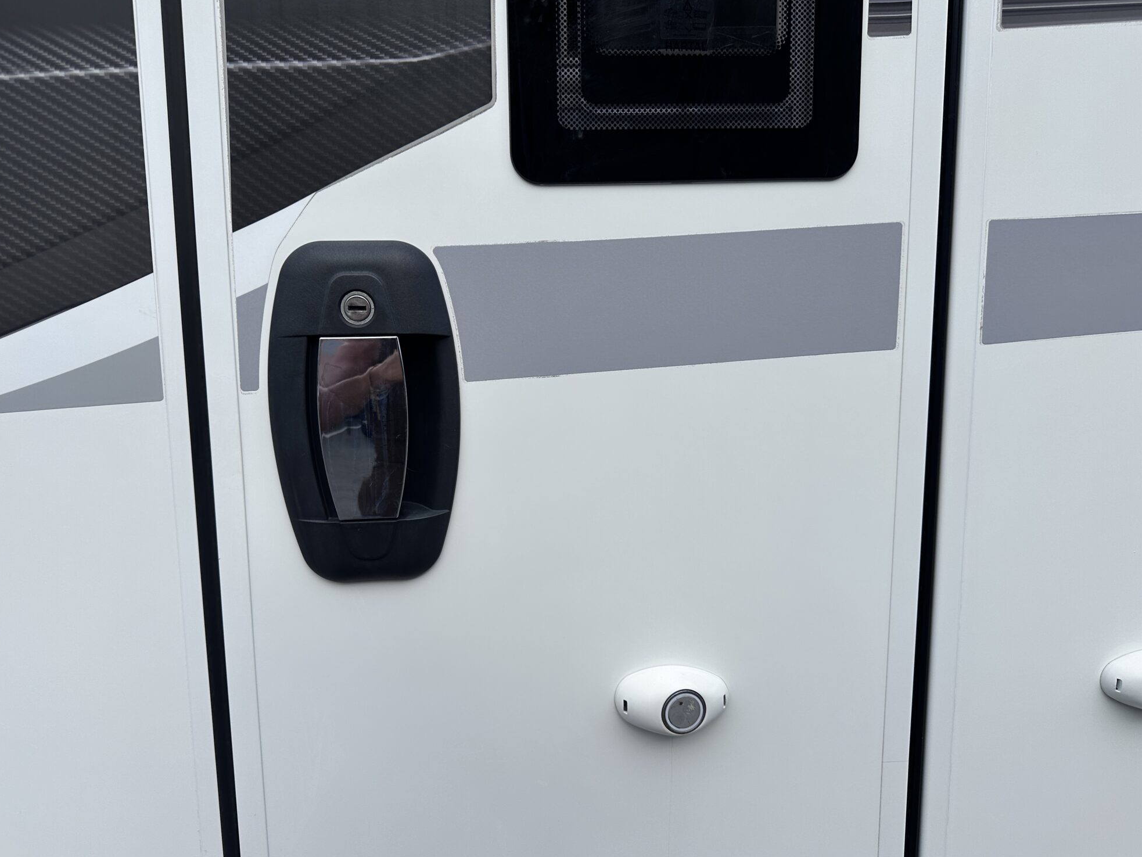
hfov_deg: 69.4
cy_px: 422
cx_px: 549
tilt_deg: -8.6
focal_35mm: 25
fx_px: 825
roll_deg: +0.4
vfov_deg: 54.9
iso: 80
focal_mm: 6.86
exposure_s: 1/3247
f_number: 1.78
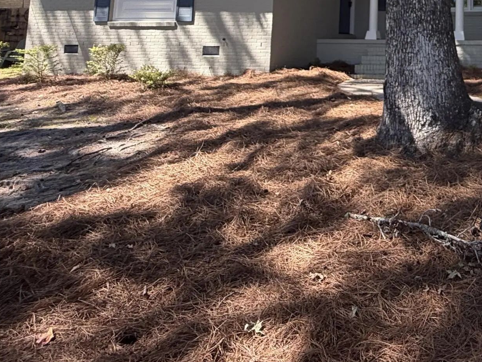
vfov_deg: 36.8
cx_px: 455
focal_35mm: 34
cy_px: -13
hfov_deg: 47.1
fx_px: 473
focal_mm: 2.22
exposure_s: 1/274
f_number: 2.2
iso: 50
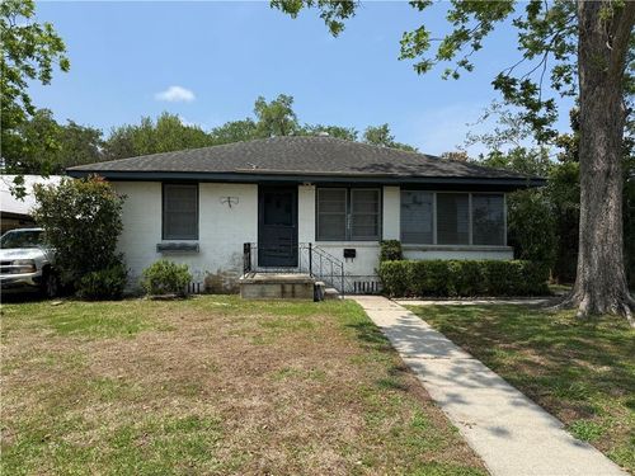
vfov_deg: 56.8
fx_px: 440
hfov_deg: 71.6
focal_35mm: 24
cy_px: 238
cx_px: 318
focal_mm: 6.76
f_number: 1.78
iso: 80
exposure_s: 1/4405
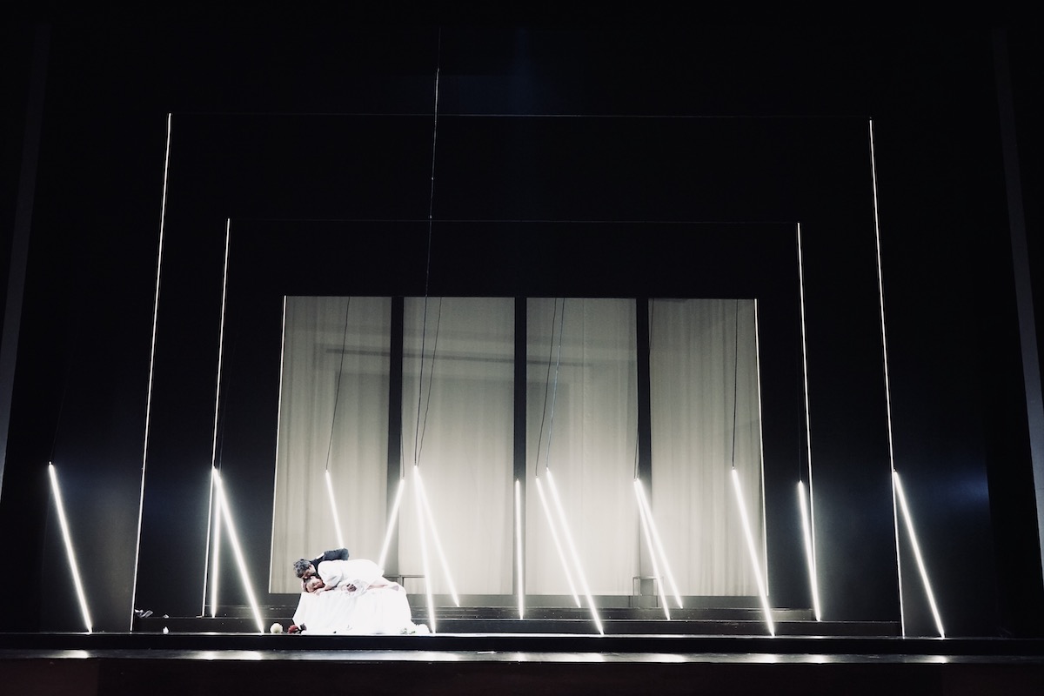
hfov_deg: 50.7
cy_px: 348
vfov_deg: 35.1
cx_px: 522
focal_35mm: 38
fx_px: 1102
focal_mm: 38
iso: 12800
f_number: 4
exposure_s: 1/40
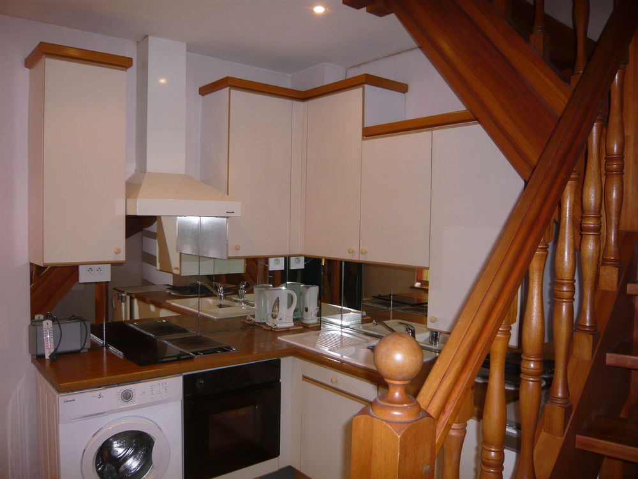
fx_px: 516
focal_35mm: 28
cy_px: 240
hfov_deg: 63.4
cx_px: 319
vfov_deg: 49.7
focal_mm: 4.6
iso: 100
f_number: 2.8
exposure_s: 1/30
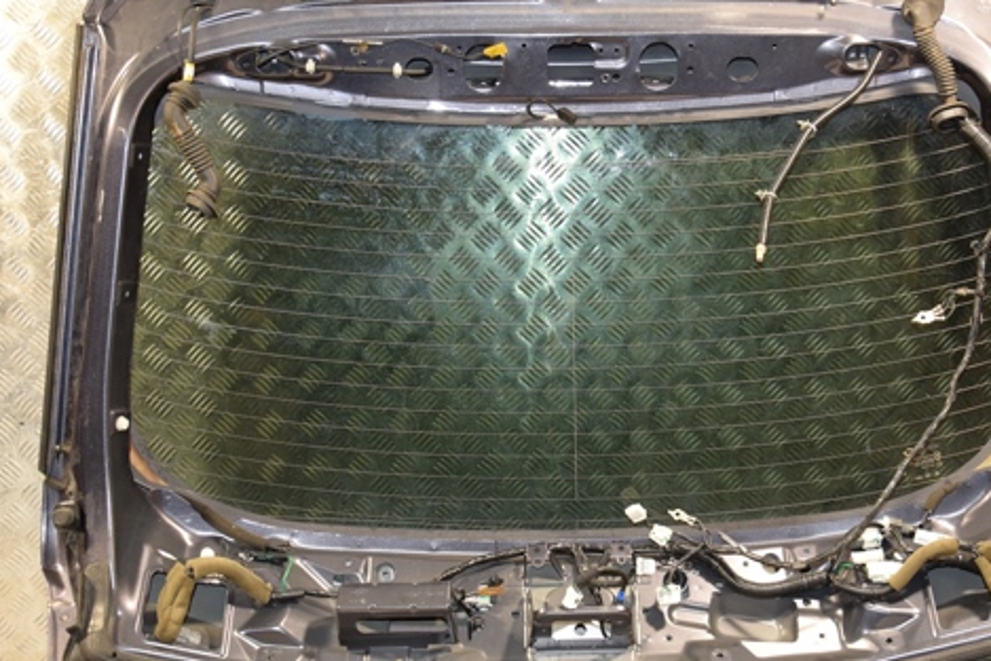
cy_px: 357
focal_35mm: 45
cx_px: 577
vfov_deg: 29.9
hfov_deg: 43.4
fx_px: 1239
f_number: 5
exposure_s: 1/100
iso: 800
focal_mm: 22
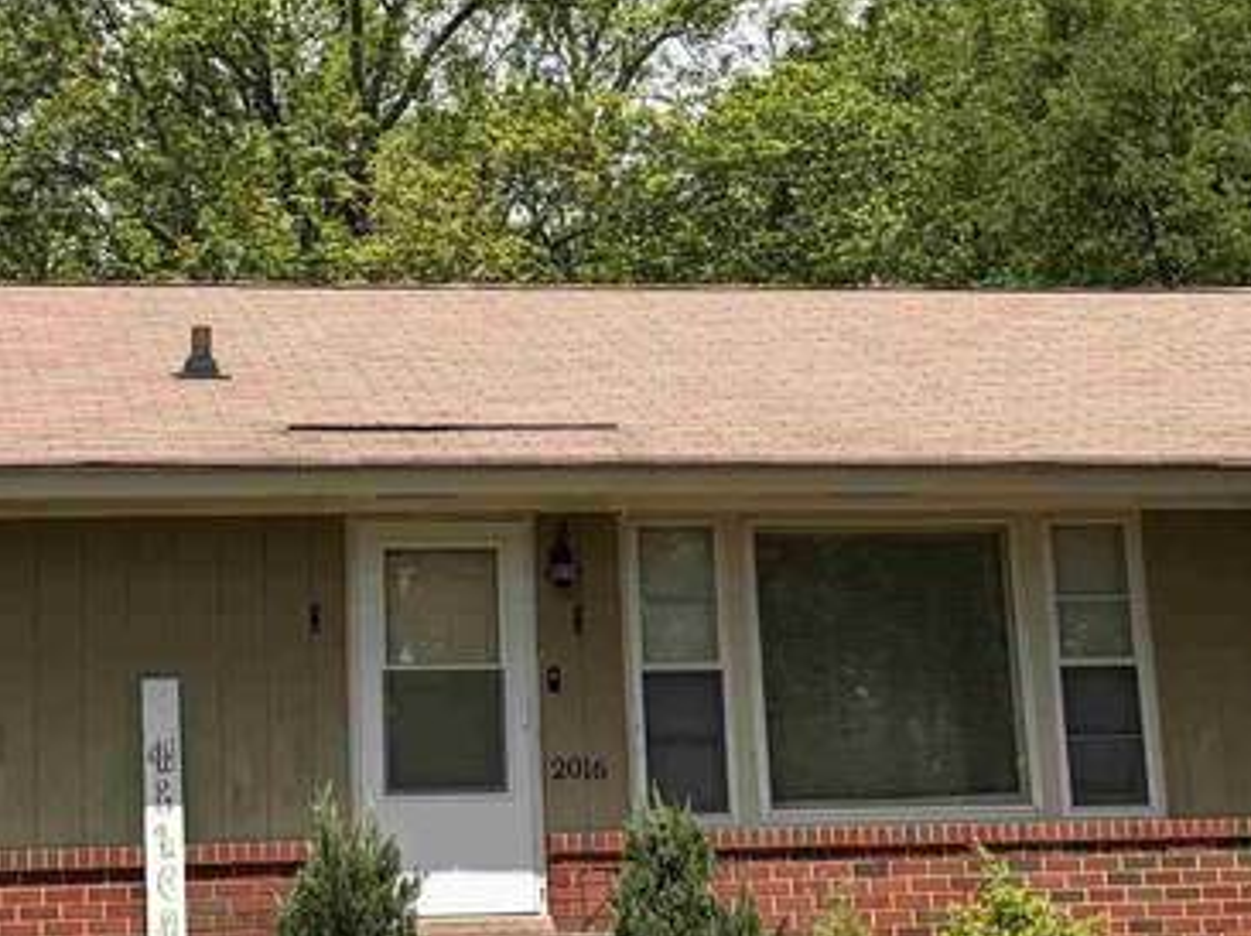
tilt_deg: +14.6
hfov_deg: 21.5
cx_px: 540
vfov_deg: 16.1
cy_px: 205
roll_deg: +2.4
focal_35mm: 91
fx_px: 3287
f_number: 1.6
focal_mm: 5.96
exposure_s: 1/3623
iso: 50
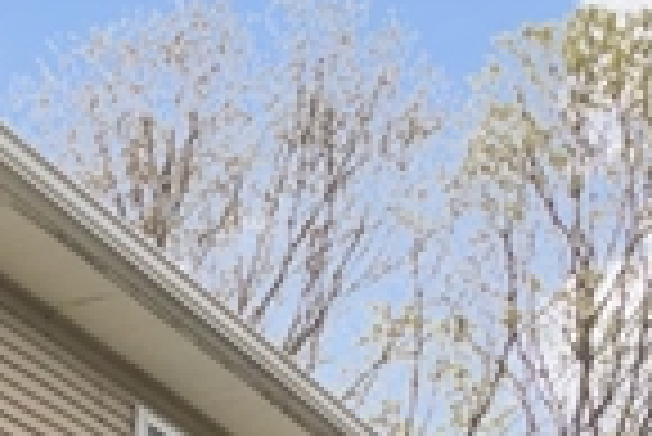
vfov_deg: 10.5
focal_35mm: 106
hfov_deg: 12.3
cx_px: -1147
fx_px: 1922
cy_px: 1144
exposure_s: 1/500
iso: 250
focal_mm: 10
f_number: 8
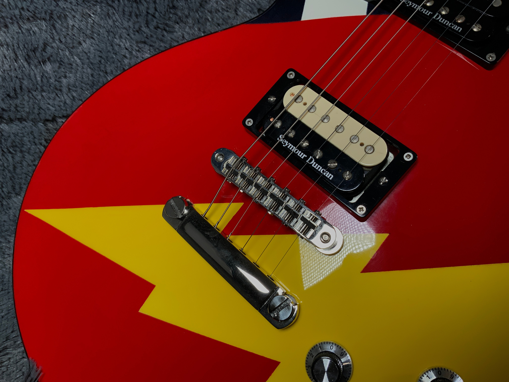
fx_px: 426
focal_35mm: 29
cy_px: 191
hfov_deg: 61.7
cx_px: 254
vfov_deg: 48.2
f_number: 1.8
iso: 20
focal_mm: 3
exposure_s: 1/312
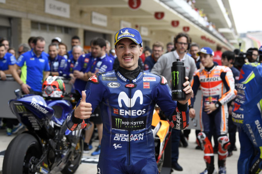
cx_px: 131
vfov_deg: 18.9
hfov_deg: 28.1
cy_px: 87
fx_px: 524
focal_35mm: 72
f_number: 4
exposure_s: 1/640
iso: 400
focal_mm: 72
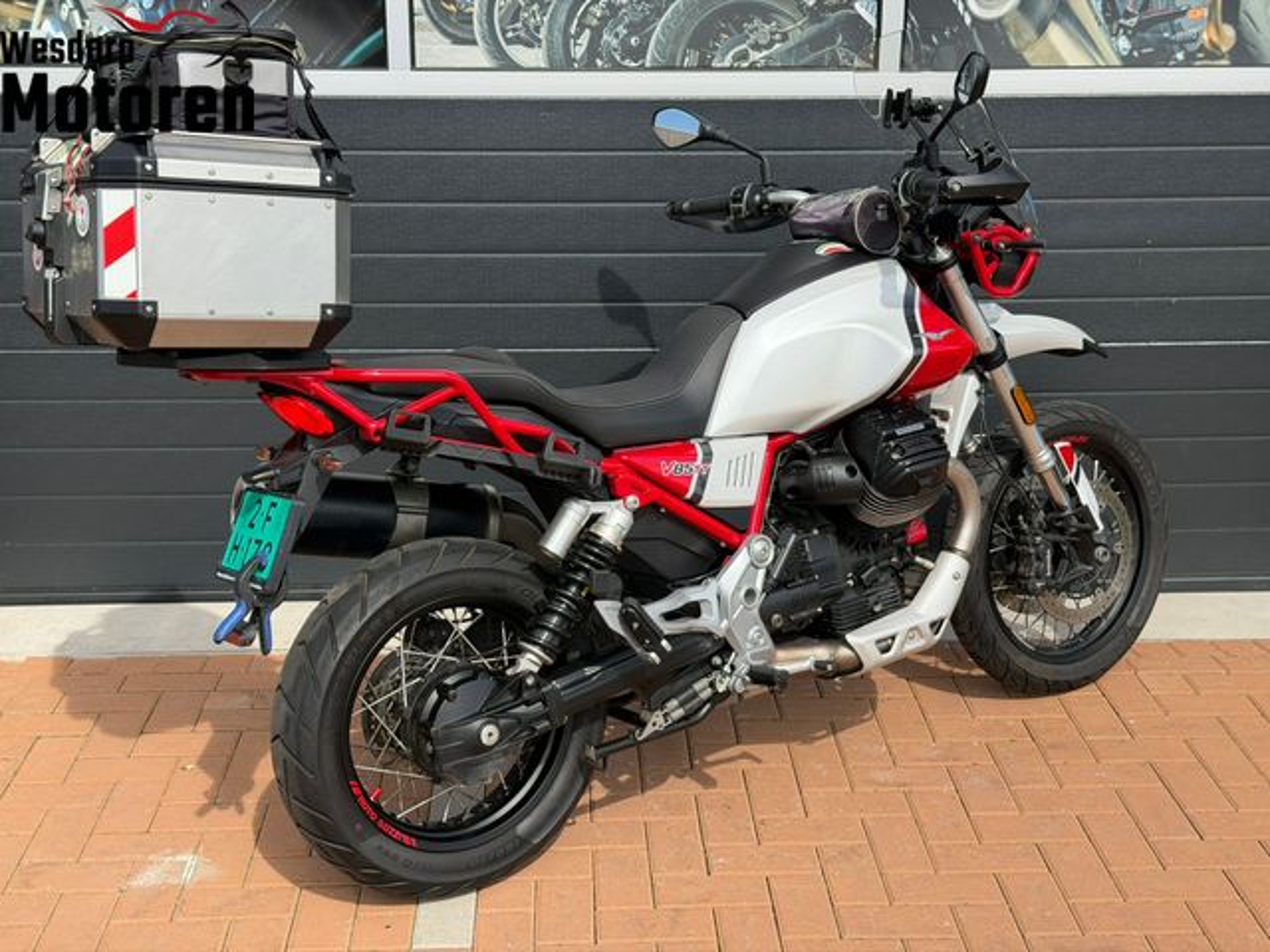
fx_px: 1761
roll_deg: +0.0
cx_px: 635
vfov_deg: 30.3
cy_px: 476
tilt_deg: -16.4
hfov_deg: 39.7
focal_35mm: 48
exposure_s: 1/2667
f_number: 1.78
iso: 100
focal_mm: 6.76
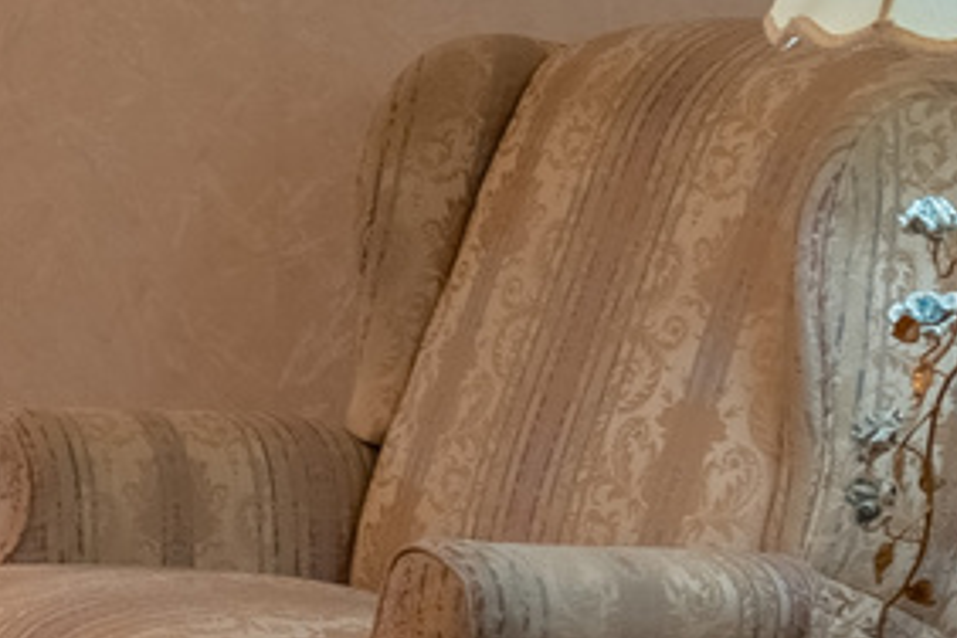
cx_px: -1381
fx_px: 3083
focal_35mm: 116
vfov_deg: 11.6
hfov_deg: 13.0
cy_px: -112
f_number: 5
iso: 320
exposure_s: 1/400
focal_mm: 16
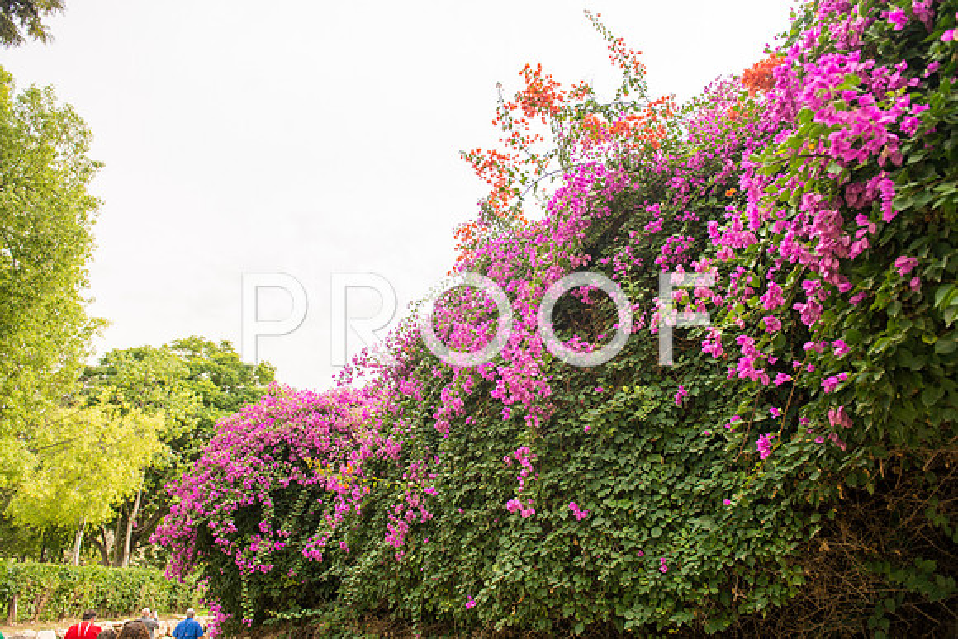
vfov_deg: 53.2
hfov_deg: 73.7
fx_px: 639
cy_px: 320
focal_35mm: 24
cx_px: 479
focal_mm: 24
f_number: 3.5
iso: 100
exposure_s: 1/250
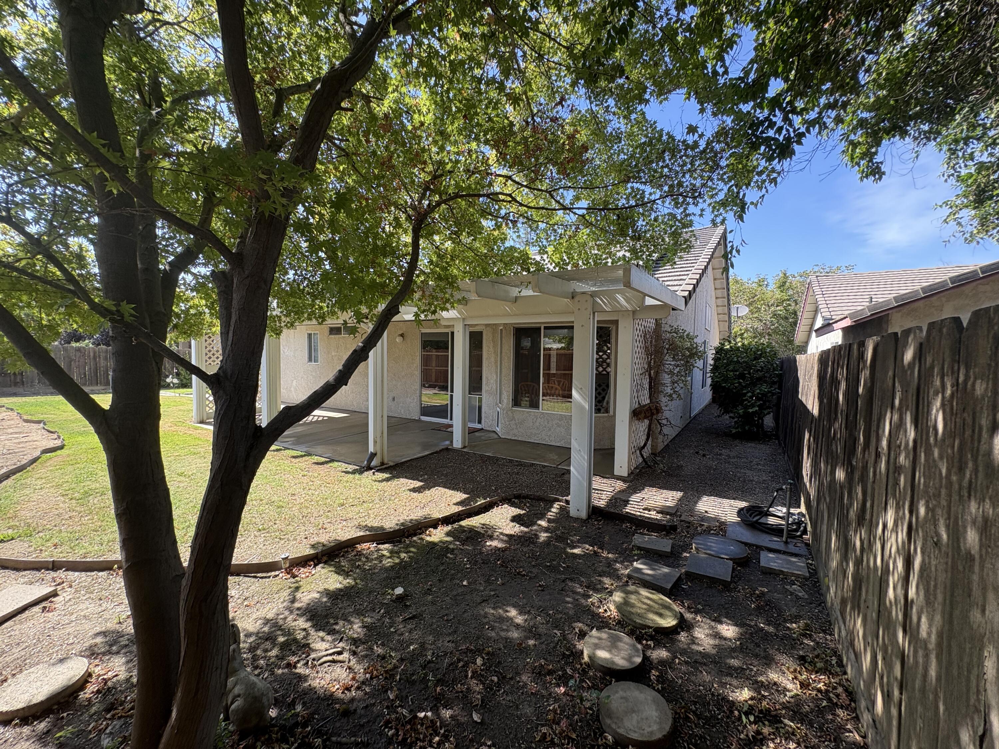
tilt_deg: -3.2
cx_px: 500
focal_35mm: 14
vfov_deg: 85.7
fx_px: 404
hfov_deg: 102.1
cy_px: 374
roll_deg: -0.6
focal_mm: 2.22
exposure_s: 1/243
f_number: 2.2
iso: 50
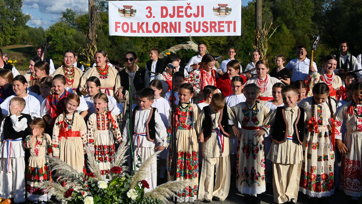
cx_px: 100
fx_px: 509
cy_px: 69
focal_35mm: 53
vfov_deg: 22.5
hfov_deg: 38.4
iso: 100
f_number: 8
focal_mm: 34
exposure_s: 1/500
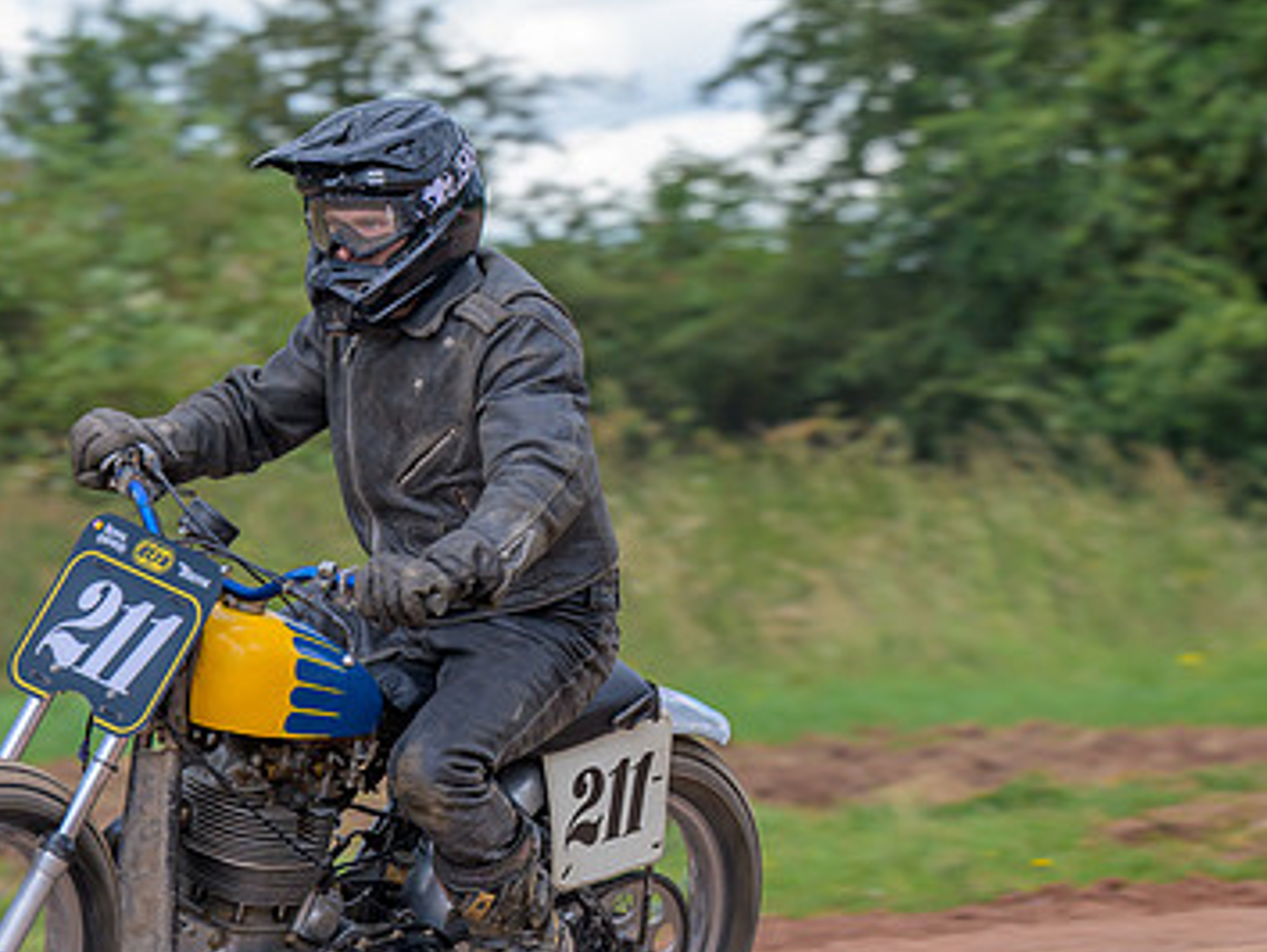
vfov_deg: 5.4
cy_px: 588
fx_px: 10146
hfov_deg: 7.1
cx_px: 173
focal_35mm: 277
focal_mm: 105
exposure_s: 1/320
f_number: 4
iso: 110
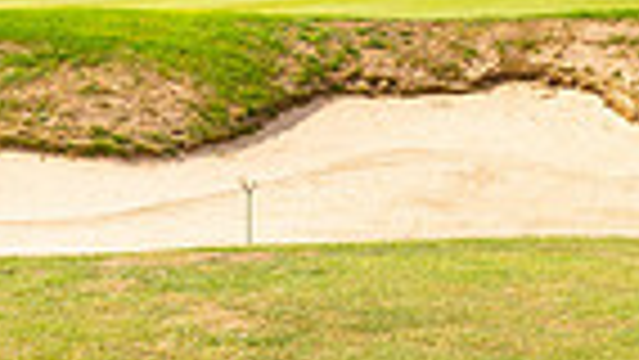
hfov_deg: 20.7
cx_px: 364
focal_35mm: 103
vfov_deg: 10.8
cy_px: -335
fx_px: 1746
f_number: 11
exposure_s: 1/400
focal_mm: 24
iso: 250
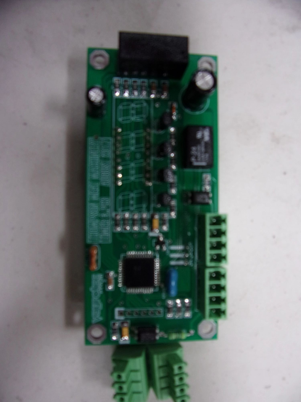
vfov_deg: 71.6
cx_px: 150
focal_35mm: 24
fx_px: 278
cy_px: 201
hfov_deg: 56.8
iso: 114
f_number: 3.3
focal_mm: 4.3
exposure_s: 1/34
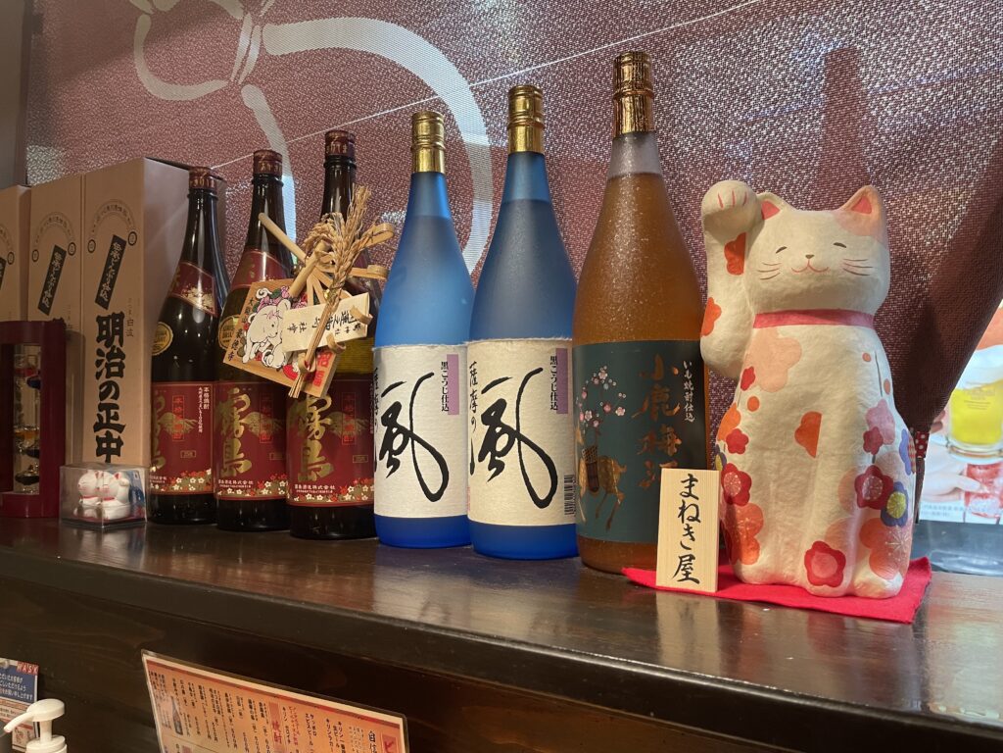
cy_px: 376
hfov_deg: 67.3
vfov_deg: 53.1
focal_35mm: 26
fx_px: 753
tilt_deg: +2.8
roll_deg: +0.2
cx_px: 502
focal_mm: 5.1
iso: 200
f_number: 1.6
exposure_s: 1/50
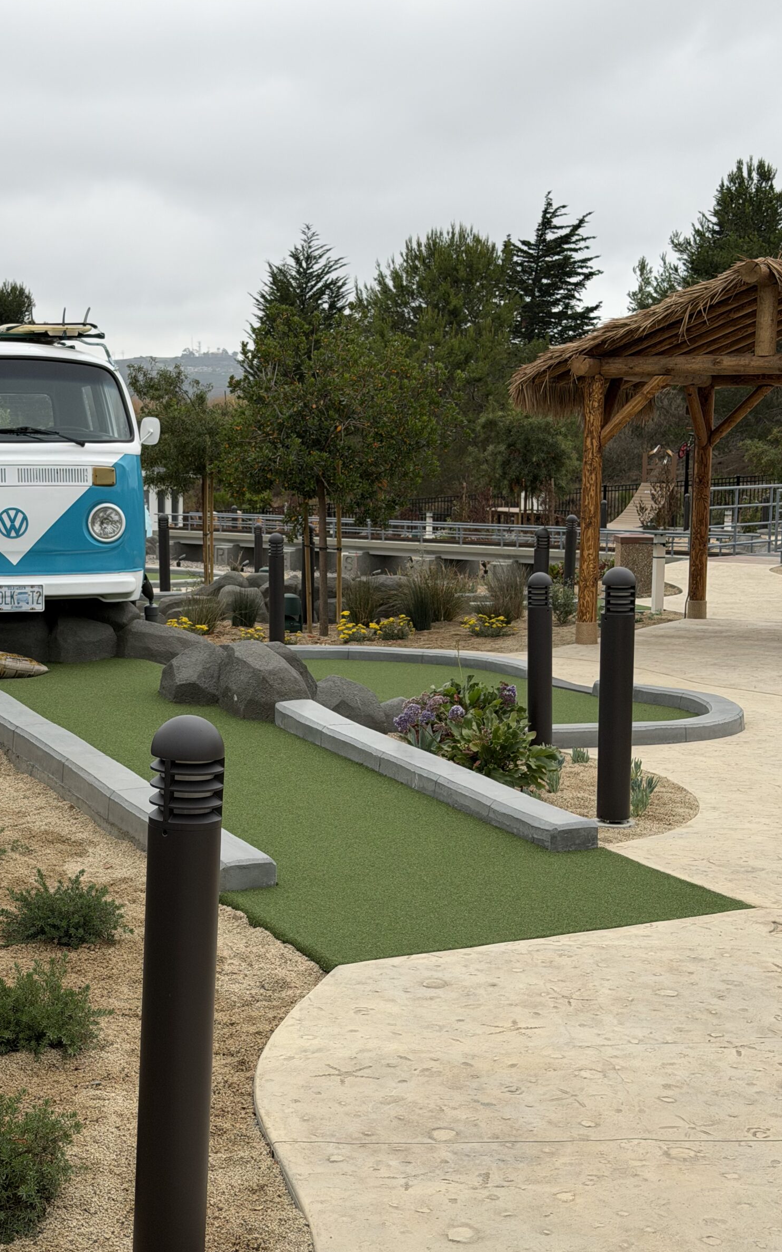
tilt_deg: -6.6
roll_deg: -0.3
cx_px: 283
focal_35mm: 55
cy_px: 653
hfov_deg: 23.5
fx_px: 1875
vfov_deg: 36.9
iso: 64
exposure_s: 1/2865
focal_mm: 6.76
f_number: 1.78
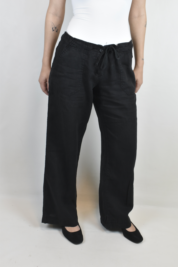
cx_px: 89
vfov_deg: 43.6
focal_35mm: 45
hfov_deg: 29.9
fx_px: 334
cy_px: 134
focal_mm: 30
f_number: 18
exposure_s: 1/30
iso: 1600
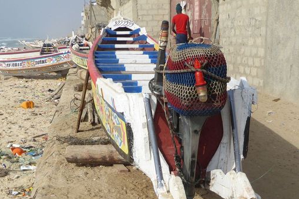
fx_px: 532
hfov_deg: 31.4
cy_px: 166
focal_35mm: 64
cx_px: 127
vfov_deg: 20.9
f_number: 3.7
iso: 80
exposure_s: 1/800
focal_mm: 6.7
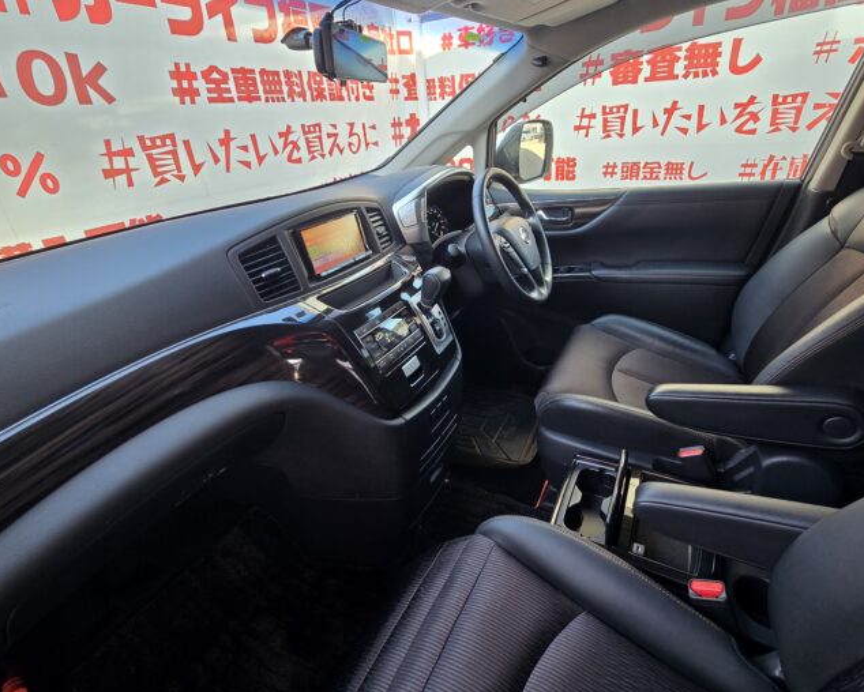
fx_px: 409
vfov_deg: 80.3
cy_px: 321
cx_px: 452
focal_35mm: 16
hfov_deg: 93.0
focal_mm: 2.2
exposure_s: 1/50
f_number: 2.2
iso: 50
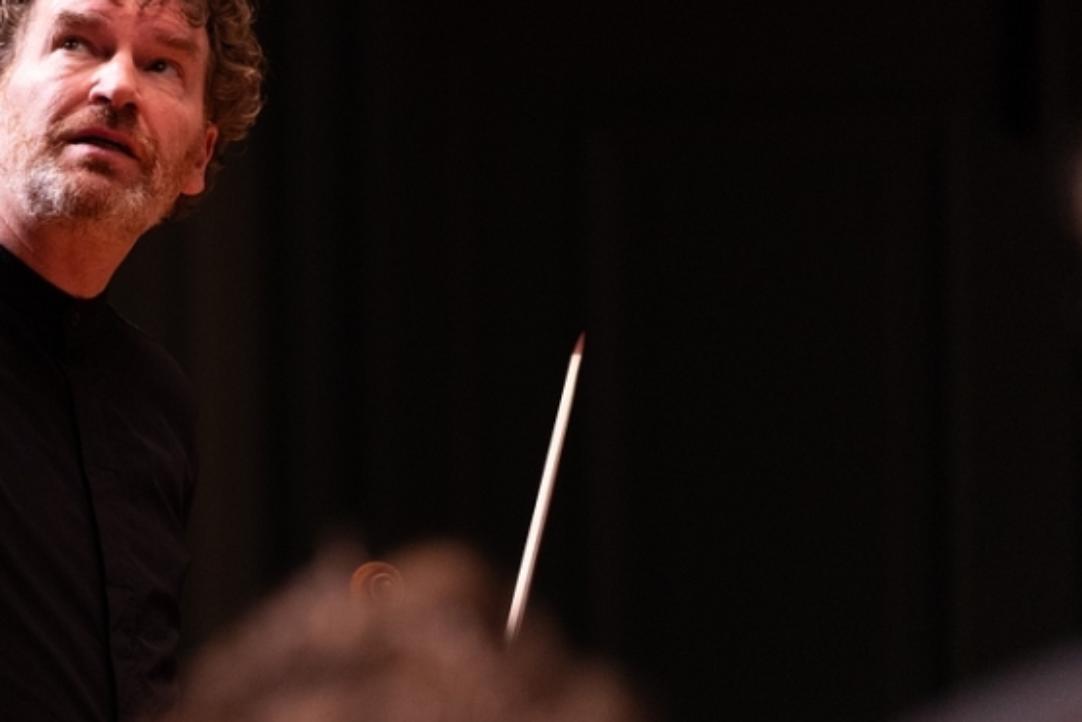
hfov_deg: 5.7
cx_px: 6
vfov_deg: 3.8
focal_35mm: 361
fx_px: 10849
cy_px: 333
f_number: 2.8
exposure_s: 1/160
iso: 2000
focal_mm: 180
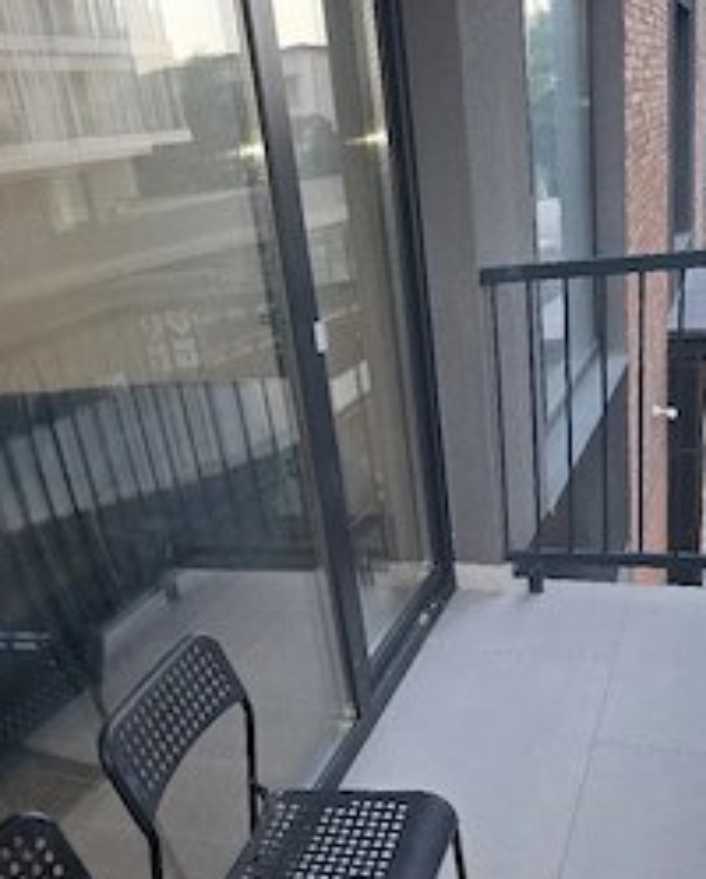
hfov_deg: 41.2
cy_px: 558
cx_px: 364
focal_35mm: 36
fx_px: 938
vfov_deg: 49.6
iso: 100
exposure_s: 1/25.1
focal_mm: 6.3
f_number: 1.7
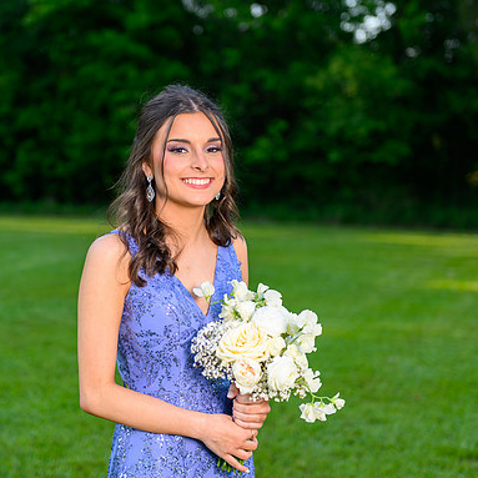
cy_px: 239
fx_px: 1328
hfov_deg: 20.4
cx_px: 177
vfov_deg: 20.4
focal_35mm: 85
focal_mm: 62
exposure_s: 1/250
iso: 100
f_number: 2.8
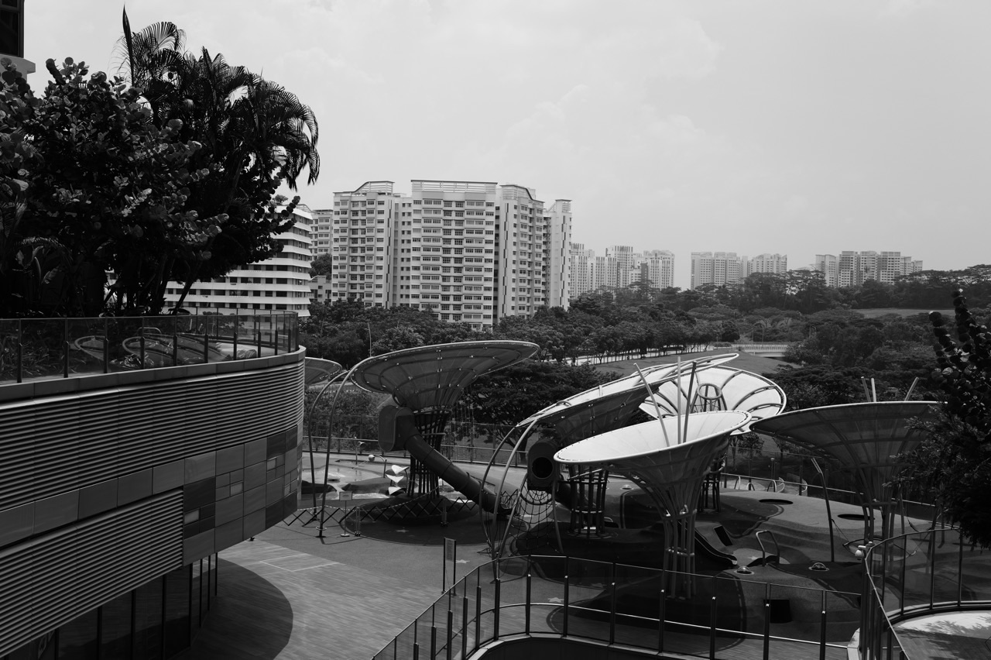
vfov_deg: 31.2
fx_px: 1183
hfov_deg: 45.5
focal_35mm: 43
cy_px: 330
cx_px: 496
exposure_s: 1/800
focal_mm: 43
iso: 100
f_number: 5.6
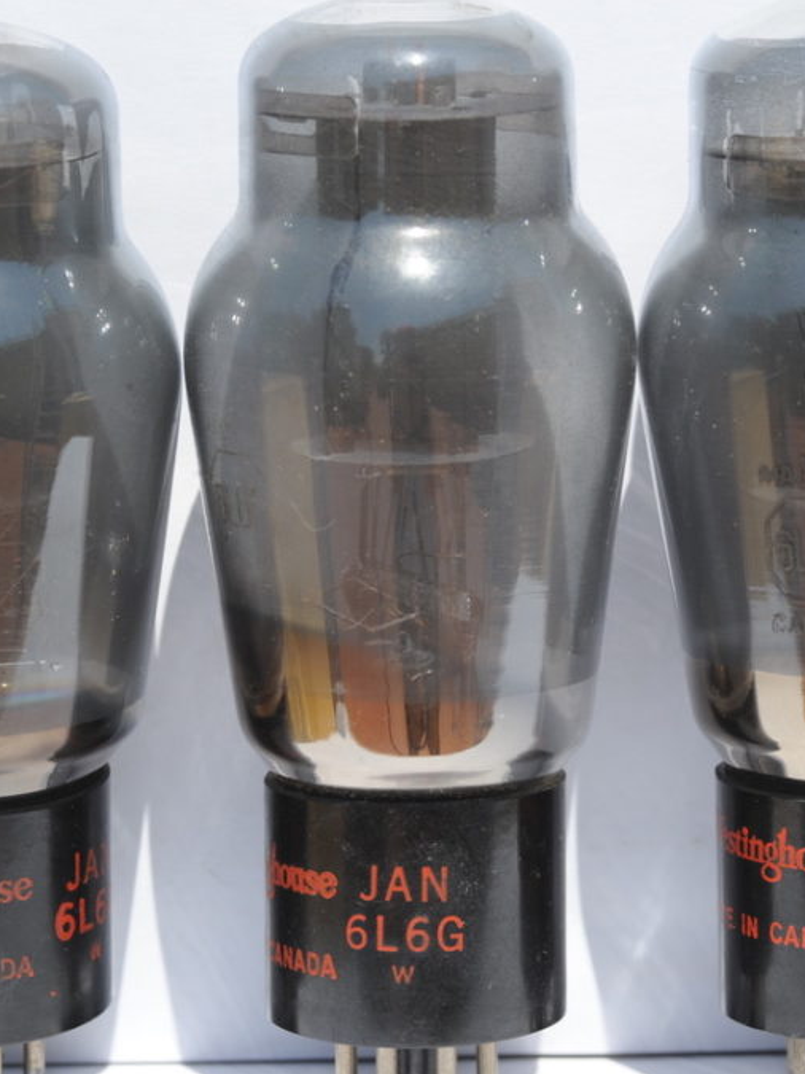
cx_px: 479
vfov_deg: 12.9
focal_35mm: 153
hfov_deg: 9.7
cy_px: 539
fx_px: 4746
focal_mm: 105
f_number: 14
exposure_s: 1/250
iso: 200
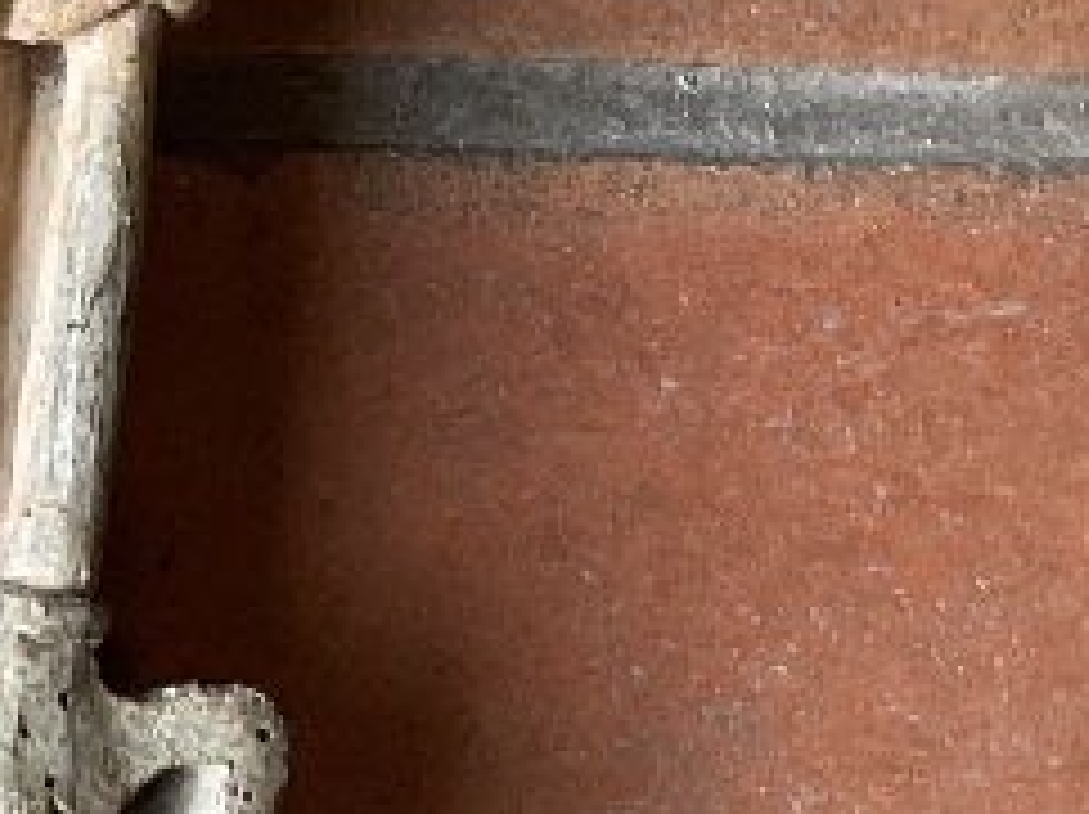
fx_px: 4526
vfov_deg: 10.3
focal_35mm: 144
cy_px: 364
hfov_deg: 11.8
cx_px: -1300
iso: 40
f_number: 1.8
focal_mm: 3
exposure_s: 1/60
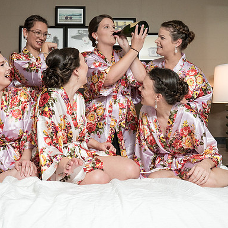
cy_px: 103
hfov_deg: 39.9
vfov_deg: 40.0
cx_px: 94
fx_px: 313
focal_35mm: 42
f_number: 6.3
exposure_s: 1/200
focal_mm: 30
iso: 2000
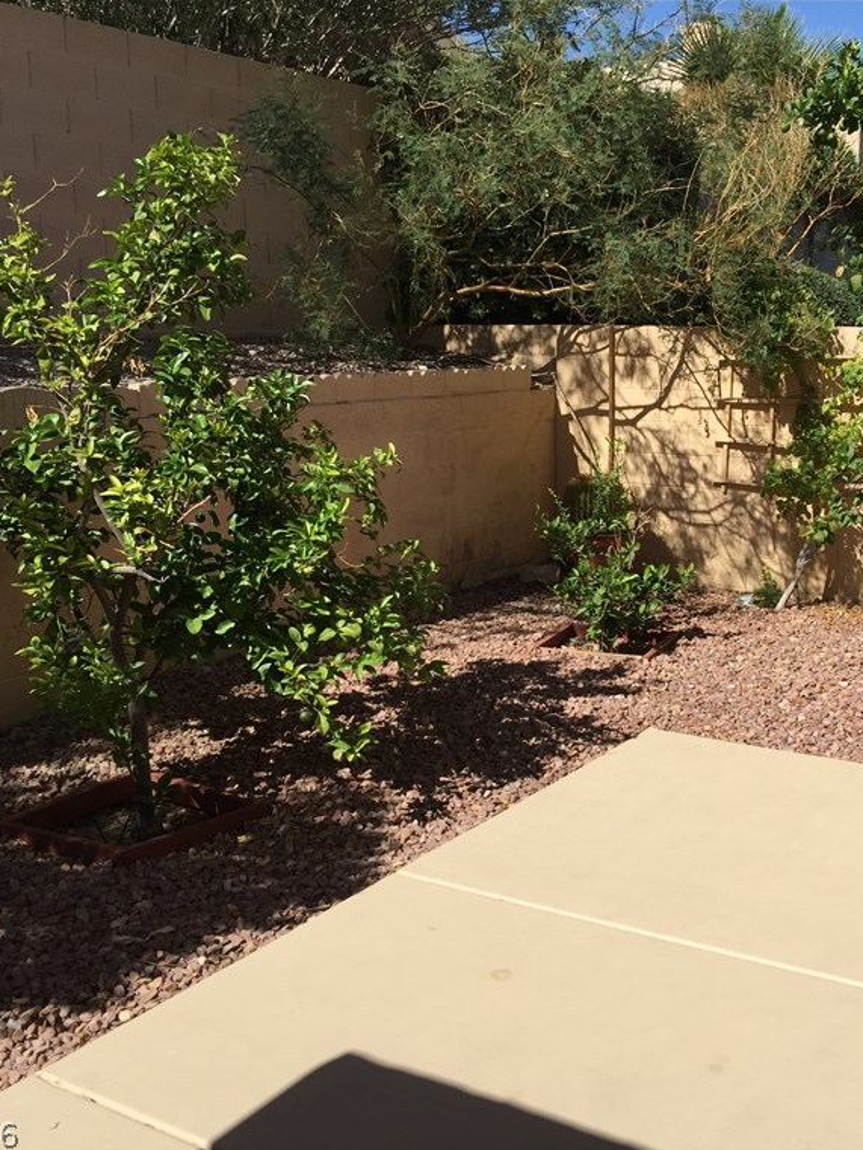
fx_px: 1296
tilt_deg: -9.5
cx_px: 626
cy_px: 579
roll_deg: -0.5
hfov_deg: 36.1
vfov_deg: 47.9
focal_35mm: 39
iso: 32
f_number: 2.2
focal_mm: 4.15
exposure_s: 1/2639
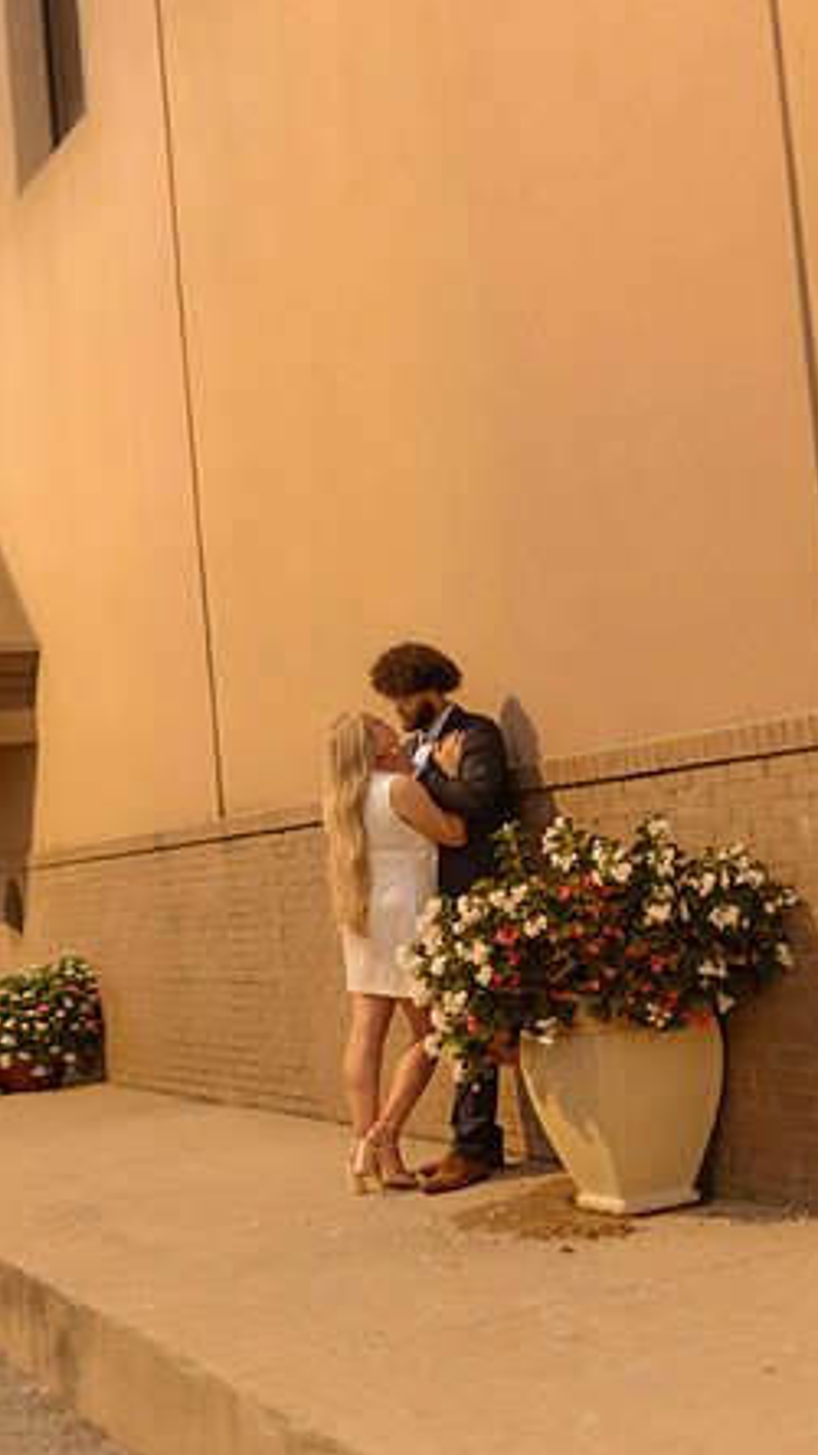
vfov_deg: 39.2
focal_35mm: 53
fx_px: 2046
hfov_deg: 22.6
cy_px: 732
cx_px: 488
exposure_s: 1/160
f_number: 1.4
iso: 1000
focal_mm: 50
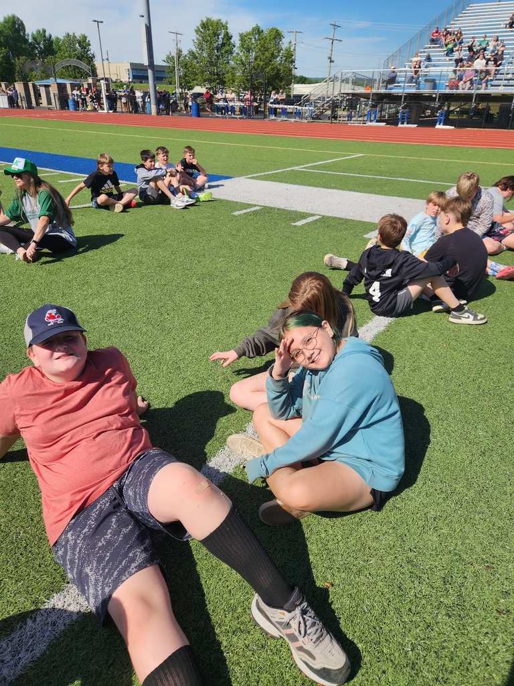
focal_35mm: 23
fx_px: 455
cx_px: 257
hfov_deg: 58.9
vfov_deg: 73.9
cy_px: 343
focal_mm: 5.4
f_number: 1.8
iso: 20
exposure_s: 1/2283
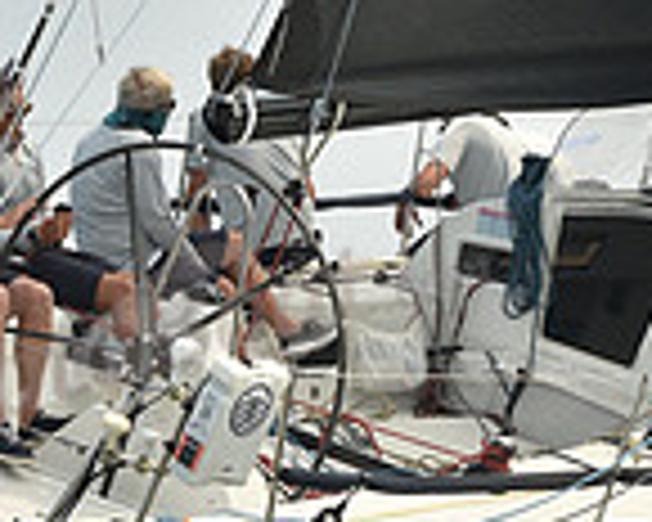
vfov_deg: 5.9
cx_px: 728
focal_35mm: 262
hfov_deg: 7.3
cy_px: 38
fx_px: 5056
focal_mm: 70
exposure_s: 1/800
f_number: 7.1
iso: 250
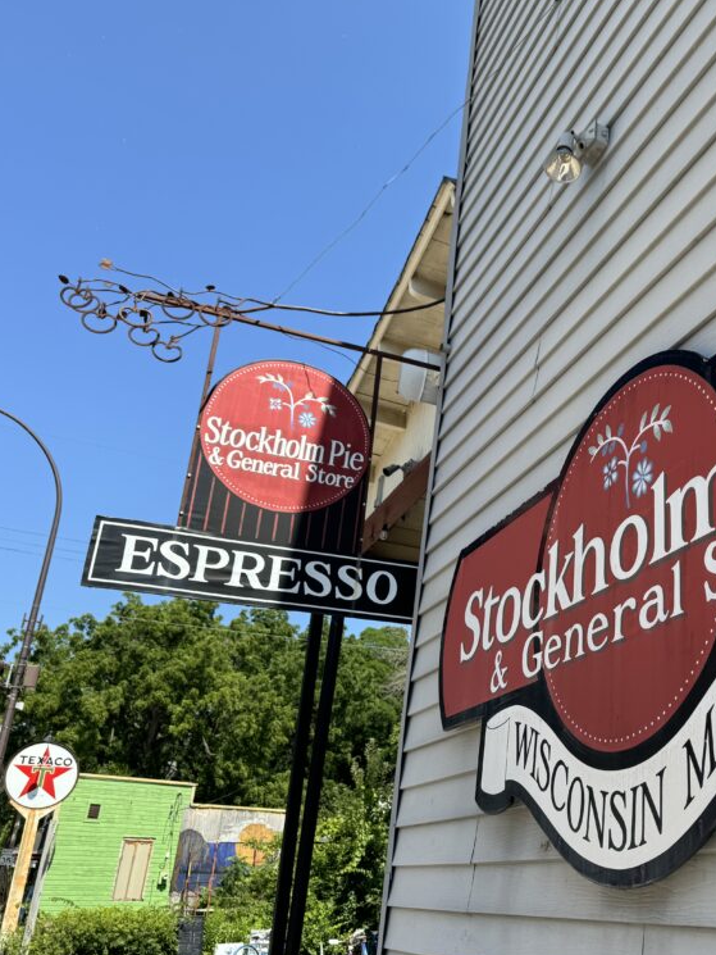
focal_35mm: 33
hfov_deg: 40.9
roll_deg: -0.7
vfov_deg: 55.3
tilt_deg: +24.0
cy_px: 477
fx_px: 910
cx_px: 588
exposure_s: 1/2833
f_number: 1.78
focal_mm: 6.76
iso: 80
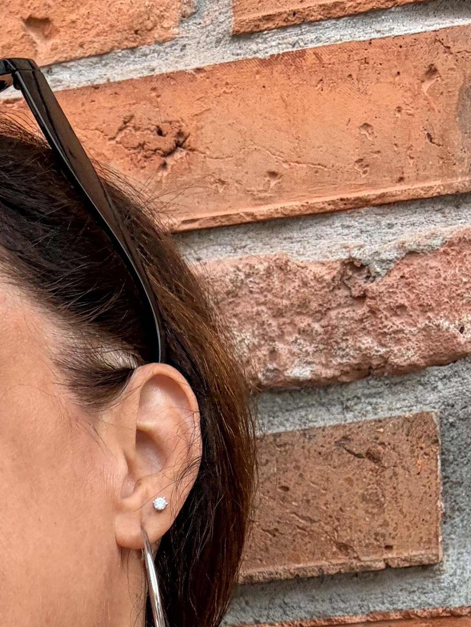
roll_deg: +4.8
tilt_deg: -6.9
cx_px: -121
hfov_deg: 15.2
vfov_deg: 18.7
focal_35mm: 93
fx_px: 1687
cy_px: 928
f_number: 1.6
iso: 125
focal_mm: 5.96
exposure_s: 1/60
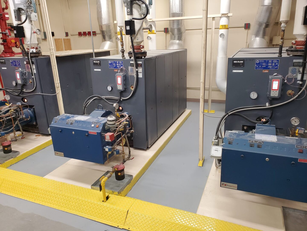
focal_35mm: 26
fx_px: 231
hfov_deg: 67.3
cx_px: 154
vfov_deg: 53.1
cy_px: 116
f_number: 2.4
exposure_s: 1/40
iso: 250
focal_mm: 4.3
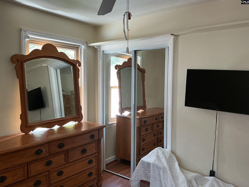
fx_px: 209
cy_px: 94
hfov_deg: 61.7
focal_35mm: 29
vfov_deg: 48.2
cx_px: 124
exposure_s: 1/60
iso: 80
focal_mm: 3
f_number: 1.8
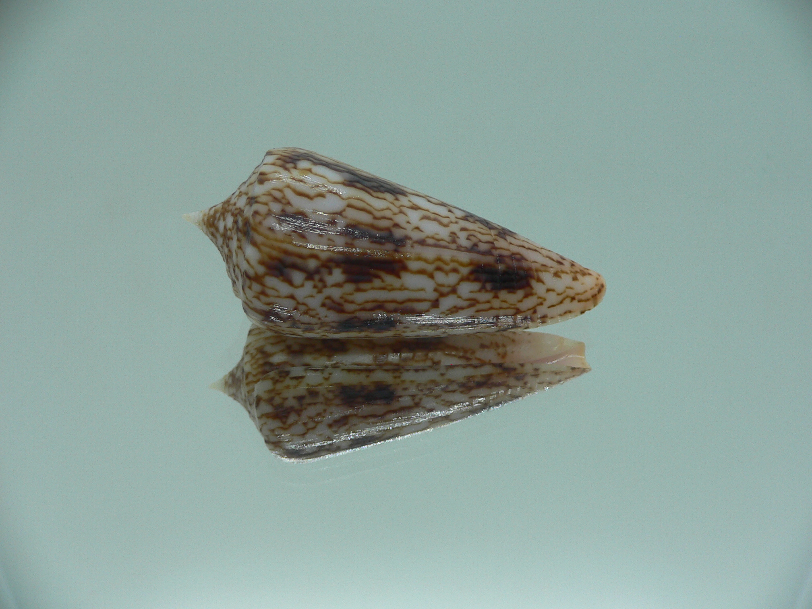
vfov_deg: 40.7
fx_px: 821
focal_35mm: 35
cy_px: 304
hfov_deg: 52.6
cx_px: 406
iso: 80
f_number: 2.8
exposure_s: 1/60
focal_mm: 4.6
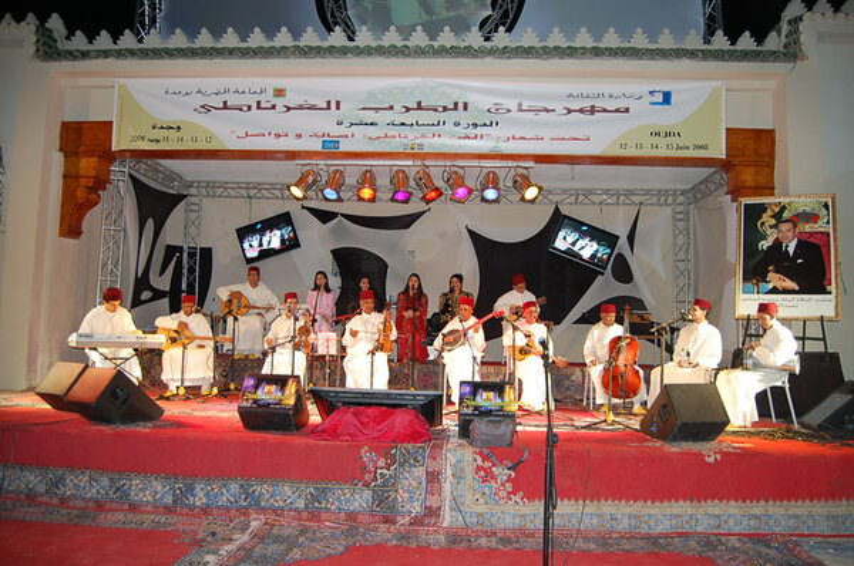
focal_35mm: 27
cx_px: 427
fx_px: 639
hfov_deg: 67.5
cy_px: 283
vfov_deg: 47.8
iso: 450
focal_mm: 18
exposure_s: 1/60
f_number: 3.5
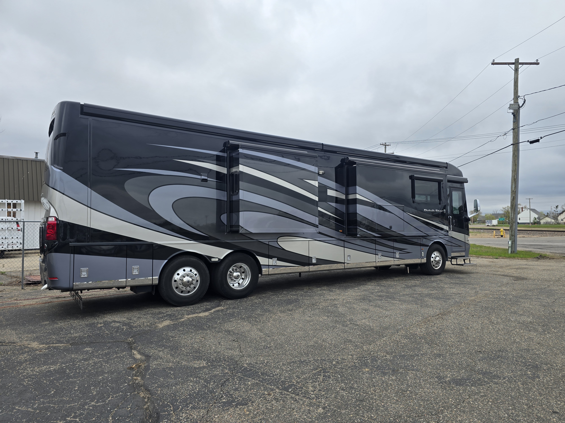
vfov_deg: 58.9
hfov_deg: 73.9
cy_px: 212
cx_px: 282
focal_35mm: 23
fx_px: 375
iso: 12
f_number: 1.7
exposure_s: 1/437
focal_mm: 6.3
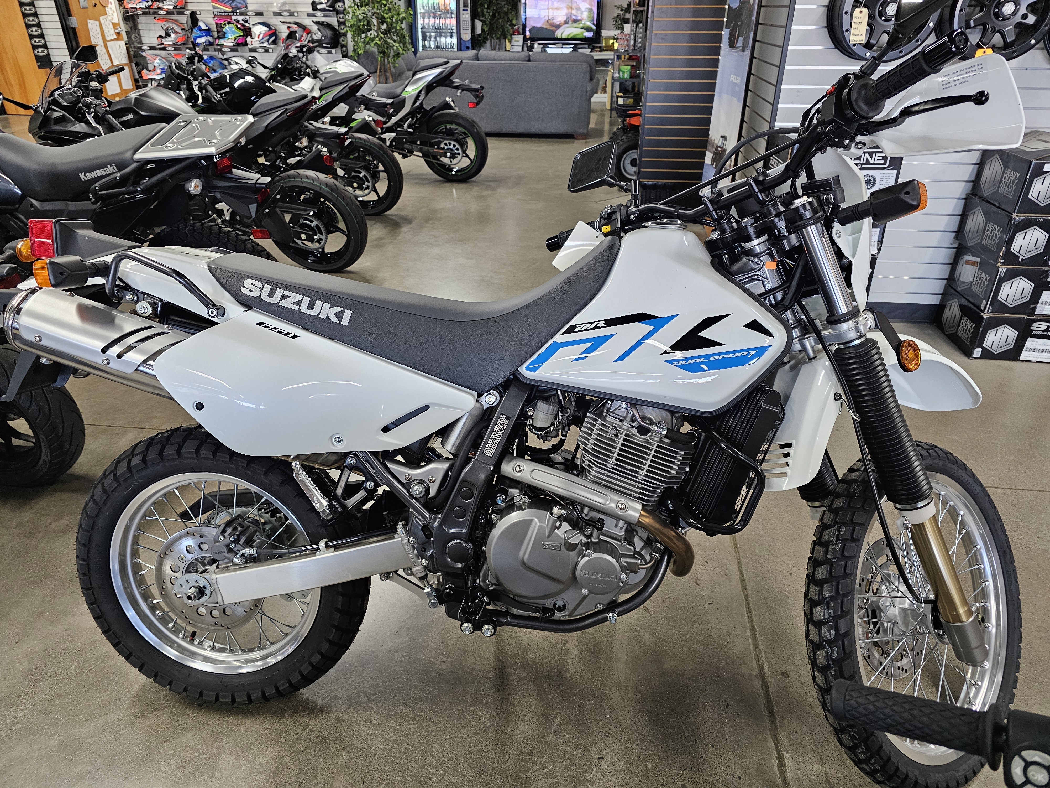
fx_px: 698
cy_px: 394
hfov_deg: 73.9
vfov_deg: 58.9
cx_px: 525
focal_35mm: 23
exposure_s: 1/120
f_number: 1.7
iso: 640
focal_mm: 6.3
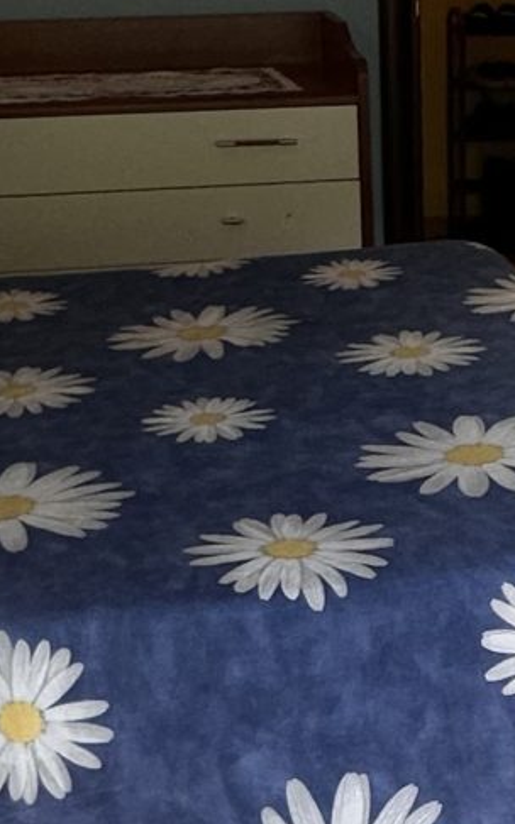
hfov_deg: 16.5
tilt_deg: -26.0
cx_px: 474
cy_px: 650
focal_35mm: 78
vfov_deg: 26.0
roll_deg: +0.0
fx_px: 1753
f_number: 2.2
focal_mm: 2.22
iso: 100
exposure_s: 1/100
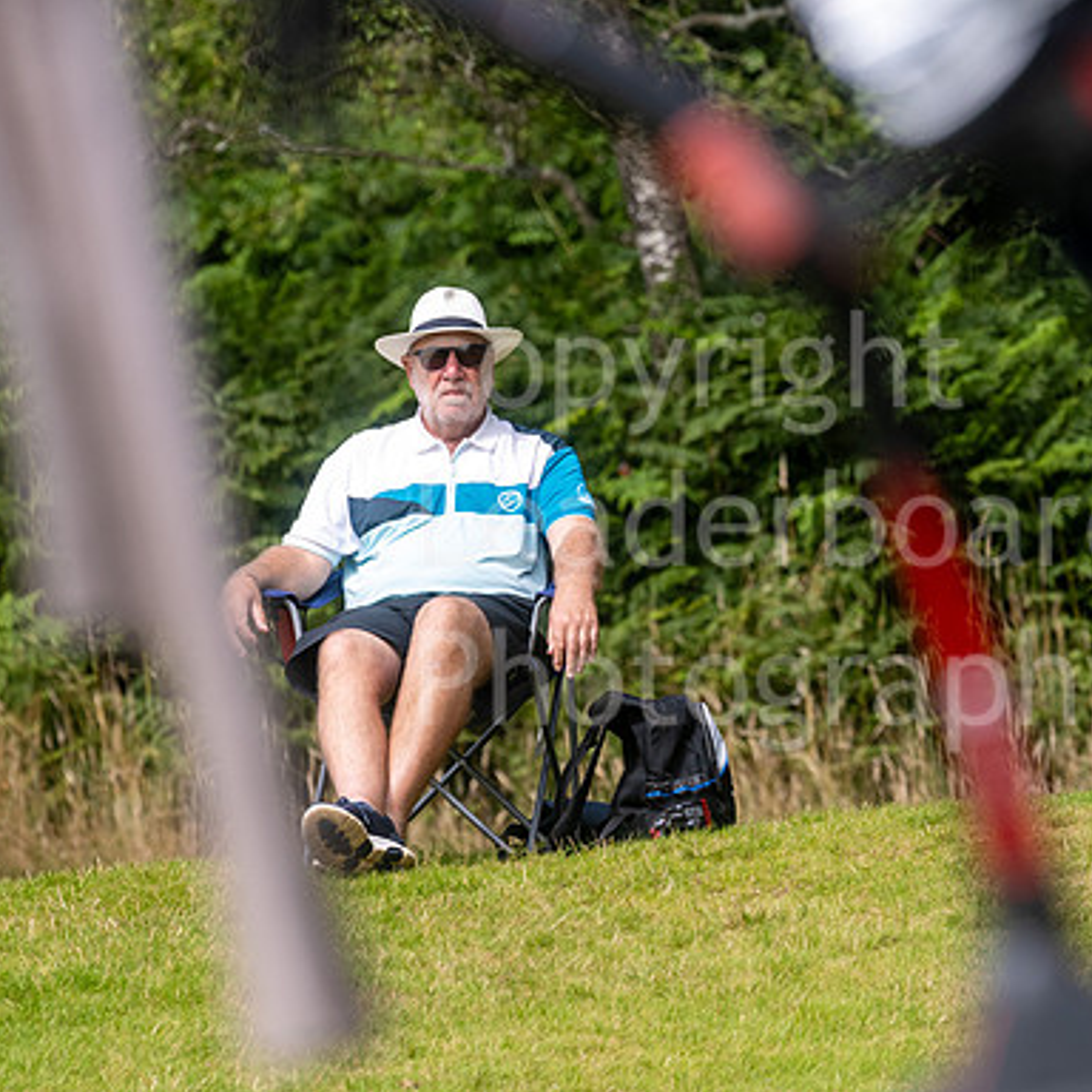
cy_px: 602
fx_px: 22735
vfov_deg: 2.8
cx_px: 872
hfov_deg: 2.8
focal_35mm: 637
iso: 200
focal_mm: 300
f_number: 5.6
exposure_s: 1/640
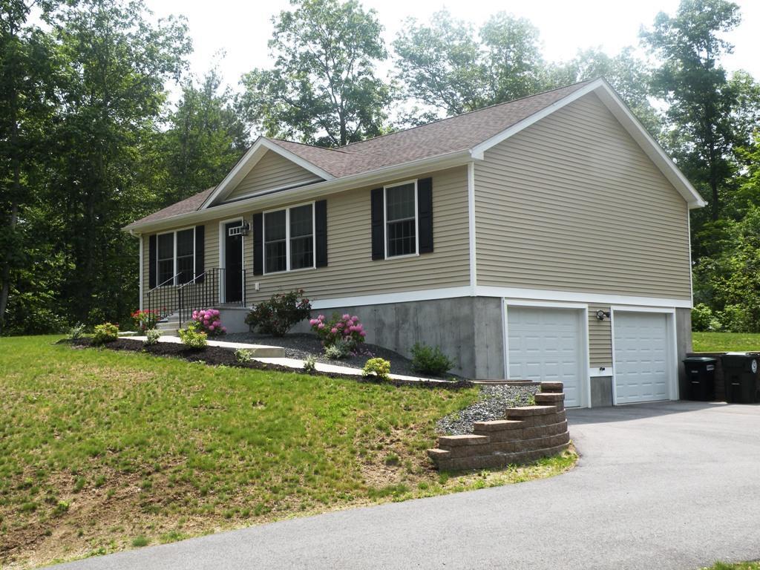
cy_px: 285
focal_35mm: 42
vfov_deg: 34.3
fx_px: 922
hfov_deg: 44.8
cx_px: 380
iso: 64
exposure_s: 1/174
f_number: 5.6
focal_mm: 7.4
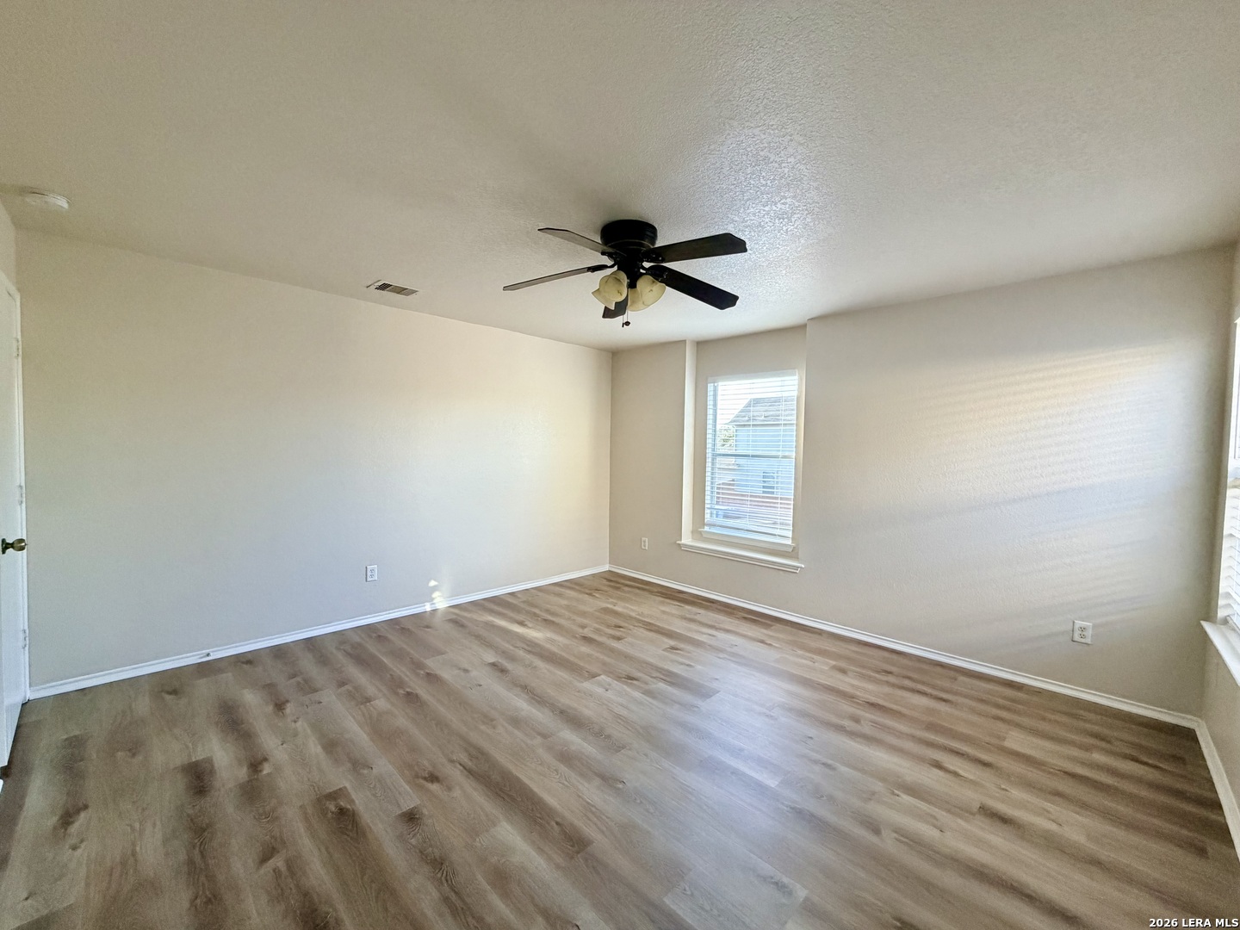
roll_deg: -0.3
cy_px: 465
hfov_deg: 102.1
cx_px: 620
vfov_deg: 85.7
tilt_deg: -1.6
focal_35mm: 14
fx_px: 502
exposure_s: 1/106
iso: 320
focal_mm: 2.22
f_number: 2.2
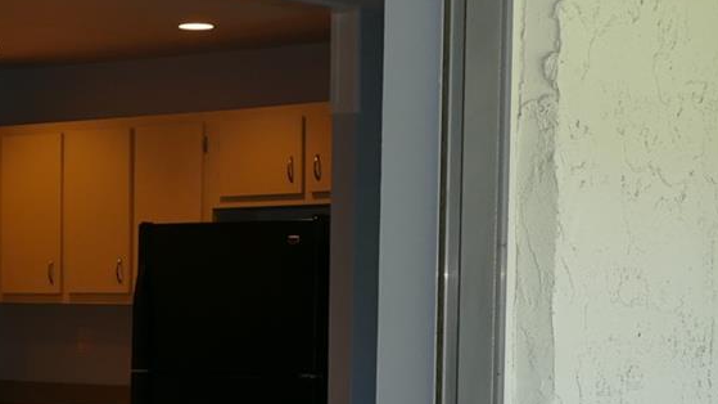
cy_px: 467
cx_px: 96
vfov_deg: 11.6
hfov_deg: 20.6
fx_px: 1941
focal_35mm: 102
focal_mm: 12.38
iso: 125
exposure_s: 1/160
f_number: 3.1
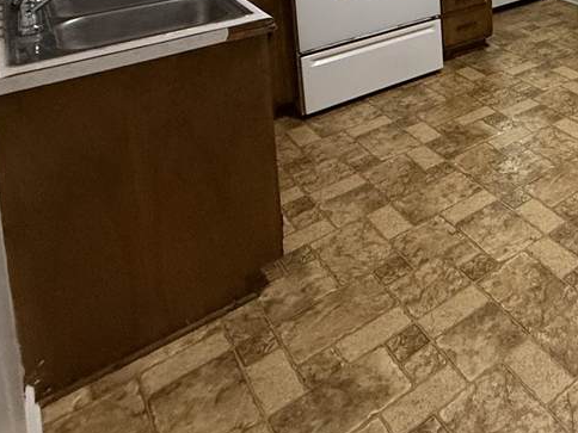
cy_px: -113
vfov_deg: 31.1
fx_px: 618
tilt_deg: -5.7
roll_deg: +1.1
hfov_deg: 40.4
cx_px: 637
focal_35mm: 37
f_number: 2.2
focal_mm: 2.22
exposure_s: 1/60
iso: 500
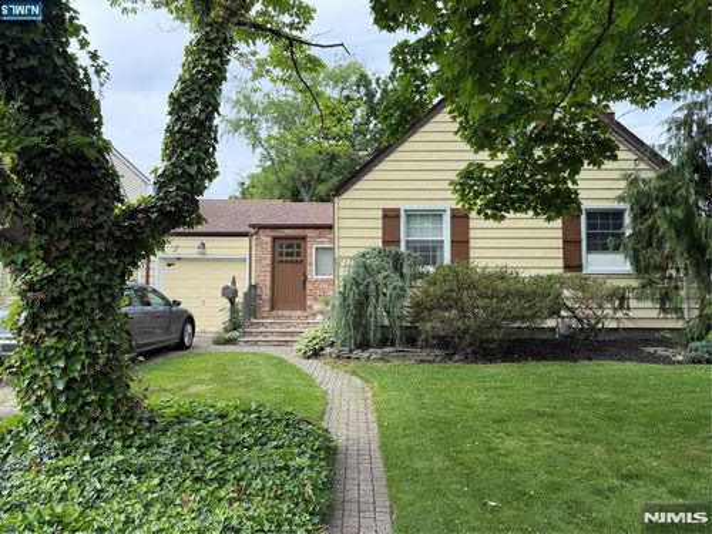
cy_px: 267
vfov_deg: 56.8
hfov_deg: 71.6
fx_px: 494
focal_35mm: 24
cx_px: 356
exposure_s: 1/1585
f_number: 1.78
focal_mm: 6.76
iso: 100
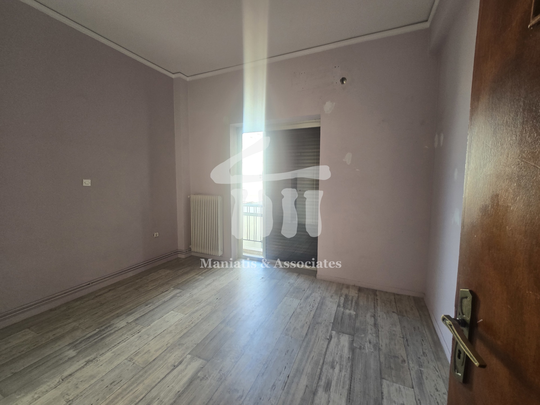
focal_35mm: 13
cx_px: 270
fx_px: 203
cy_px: 202
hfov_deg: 106.2
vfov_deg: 89.9
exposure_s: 1/50
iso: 100
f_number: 2.2
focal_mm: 2.2
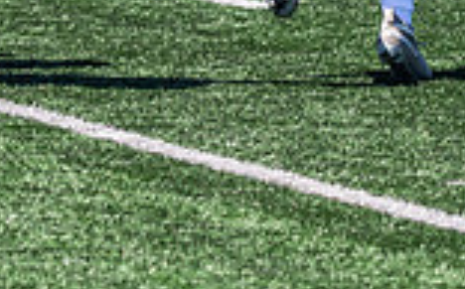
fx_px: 8301
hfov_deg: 3.2
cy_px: -380
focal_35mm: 656
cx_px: 283
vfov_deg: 2.0
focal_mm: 98
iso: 160
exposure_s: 1/2500
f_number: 2.8
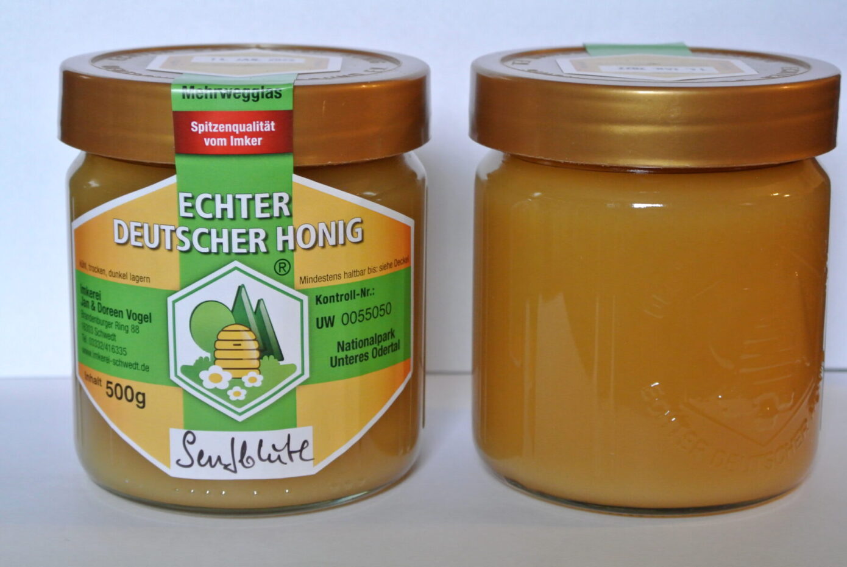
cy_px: 284
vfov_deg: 16.9
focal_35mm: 81
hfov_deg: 25.0
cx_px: 424
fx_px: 1908
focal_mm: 30
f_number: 5.6
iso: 800
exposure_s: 1/13
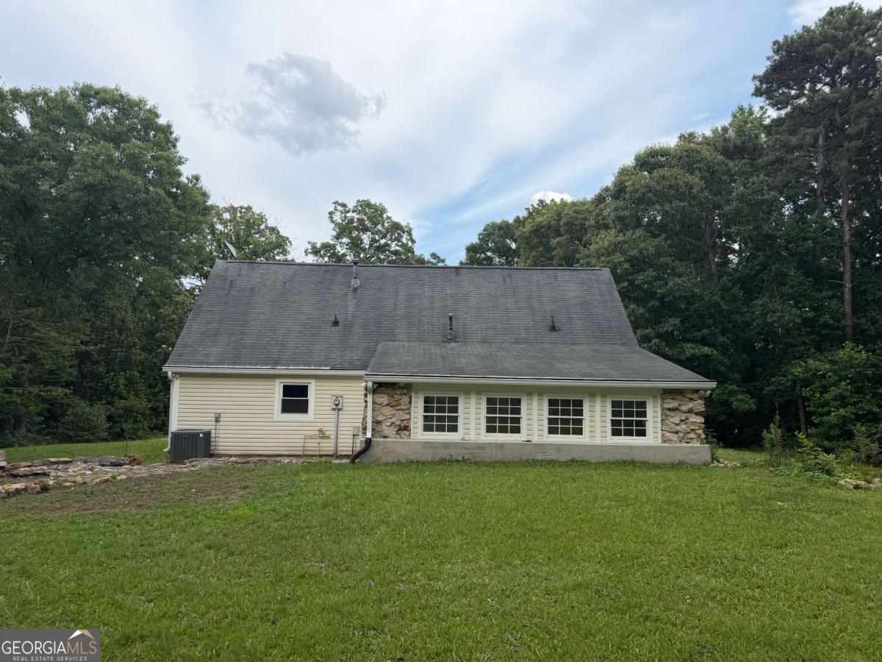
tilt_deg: +4.2
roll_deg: -1.4
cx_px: 441
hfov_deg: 71.6
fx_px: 612
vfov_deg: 56.8
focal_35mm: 24
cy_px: 331
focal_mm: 6.76
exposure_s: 1/3279
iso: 80
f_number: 1.78
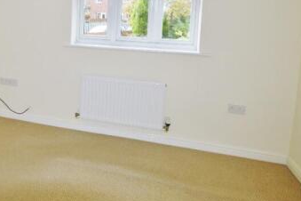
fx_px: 267
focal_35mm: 32
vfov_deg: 39.3
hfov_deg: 54.3
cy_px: 36
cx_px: 55
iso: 160
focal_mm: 11
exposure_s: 1/125
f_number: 4.5
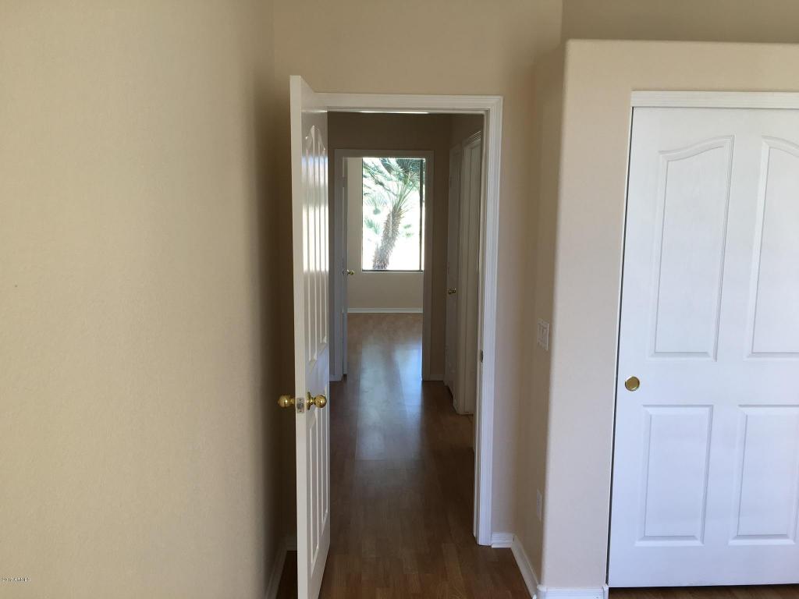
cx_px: 400
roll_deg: +0.1
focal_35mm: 29
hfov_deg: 61.7
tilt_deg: -8.2
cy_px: 300
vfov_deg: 48.2
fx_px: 669
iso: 25
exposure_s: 1/60
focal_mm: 4.15
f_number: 2.2
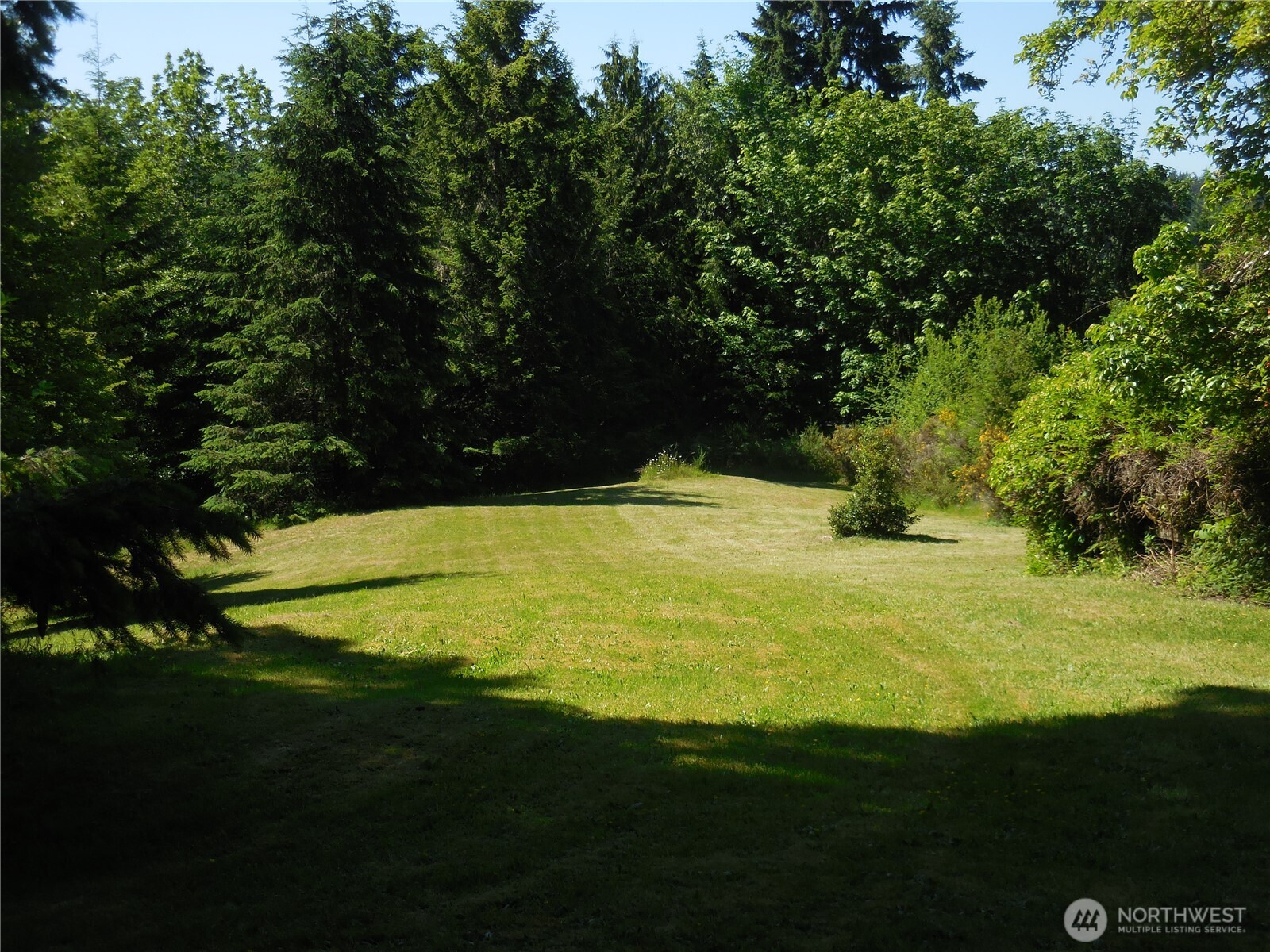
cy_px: 476
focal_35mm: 52
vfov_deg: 28.0
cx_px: 635
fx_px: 1908
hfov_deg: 36.8
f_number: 4.3
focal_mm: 9.4
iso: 125
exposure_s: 1/500
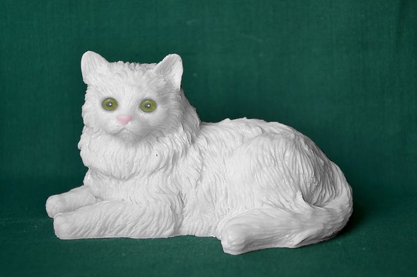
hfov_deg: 17.1
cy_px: 138
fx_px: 1389
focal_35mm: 120
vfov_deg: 11.4
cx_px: 208
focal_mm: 80
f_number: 5.3
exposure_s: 1/30
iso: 100
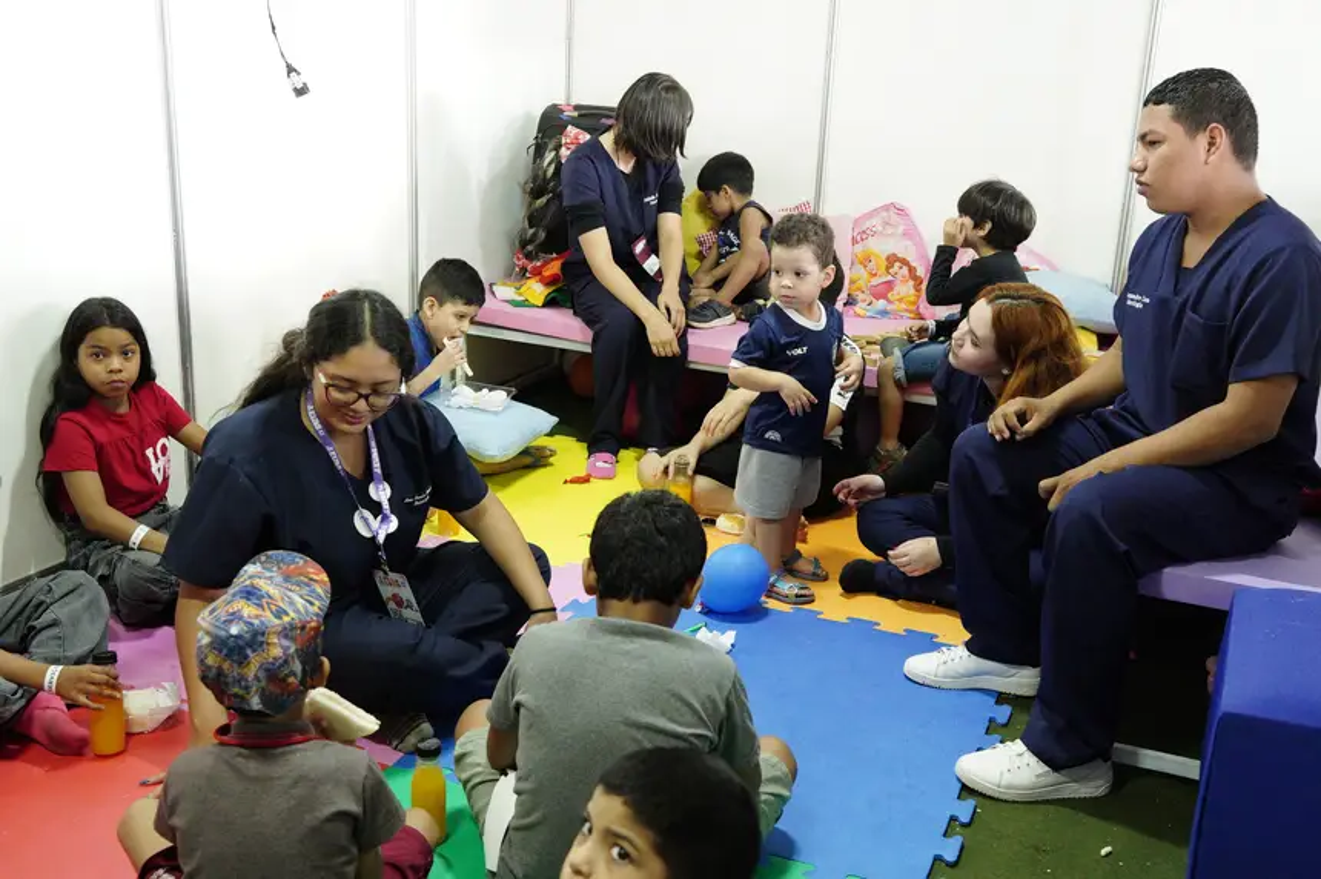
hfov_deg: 53.2
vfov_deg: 36.8
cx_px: 660
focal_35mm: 36
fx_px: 1320
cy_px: 440
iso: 6400
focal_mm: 24
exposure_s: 1/125
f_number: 3.5
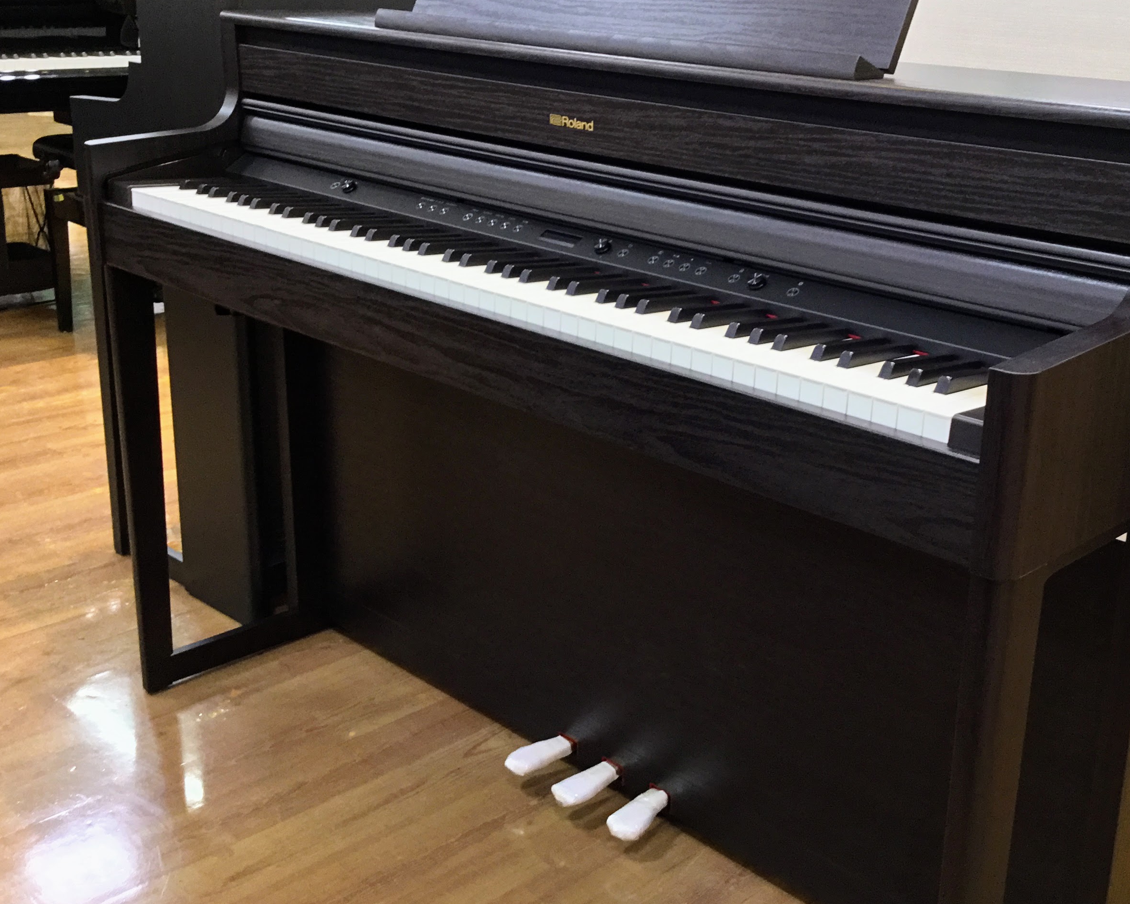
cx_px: 699
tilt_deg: -18.0
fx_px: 1404
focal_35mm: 42
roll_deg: -2.7
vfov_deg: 35.6
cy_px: 413
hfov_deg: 43.5
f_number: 2.4
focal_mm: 3.3
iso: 160
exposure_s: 1/30
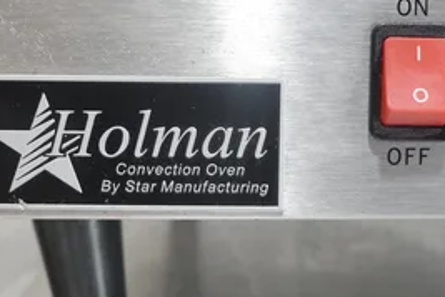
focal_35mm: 69
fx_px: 853
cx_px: 255
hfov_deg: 29.2
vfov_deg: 19.6
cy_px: 84
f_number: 4
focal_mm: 16.86
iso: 1600
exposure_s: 1/50
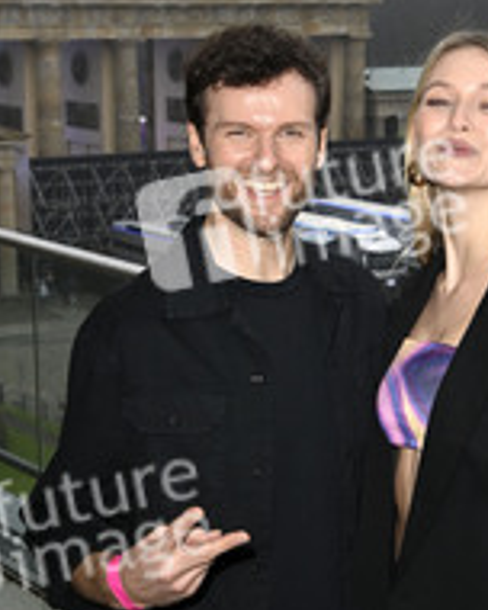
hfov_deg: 16.1
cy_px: 376
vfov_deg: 20.1
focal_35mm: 95
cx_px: 395
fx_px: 1715
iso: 1600
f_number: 10
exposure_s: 1/125
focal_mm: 48
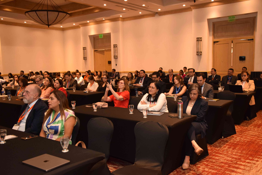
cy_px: 88
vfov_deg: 36.9
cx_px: 131
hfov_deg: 53.1
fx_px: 262
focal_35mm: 36
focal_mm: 24
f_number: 3.8
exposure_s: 1/80
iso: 2500
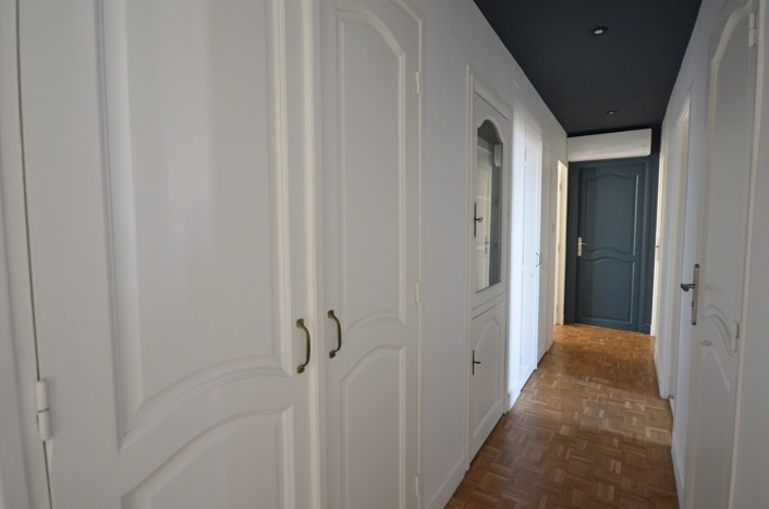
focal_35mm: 17
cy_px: 241
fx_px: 362
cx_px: 404
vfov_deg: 70.1
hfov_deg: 93.3
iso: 1600
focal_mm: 10
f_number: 4
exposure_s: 1/30
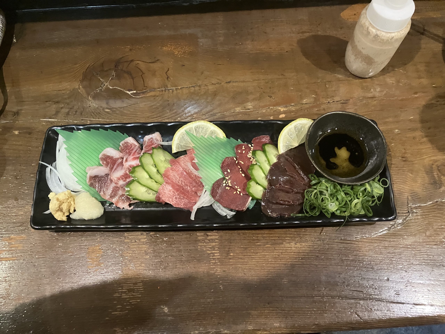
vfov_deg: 49.7
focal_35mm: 28
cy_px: 167
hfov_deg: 63.4
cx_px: 222
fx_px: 360
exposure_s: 1/30
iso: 640
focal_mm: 3.99
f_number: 1.8
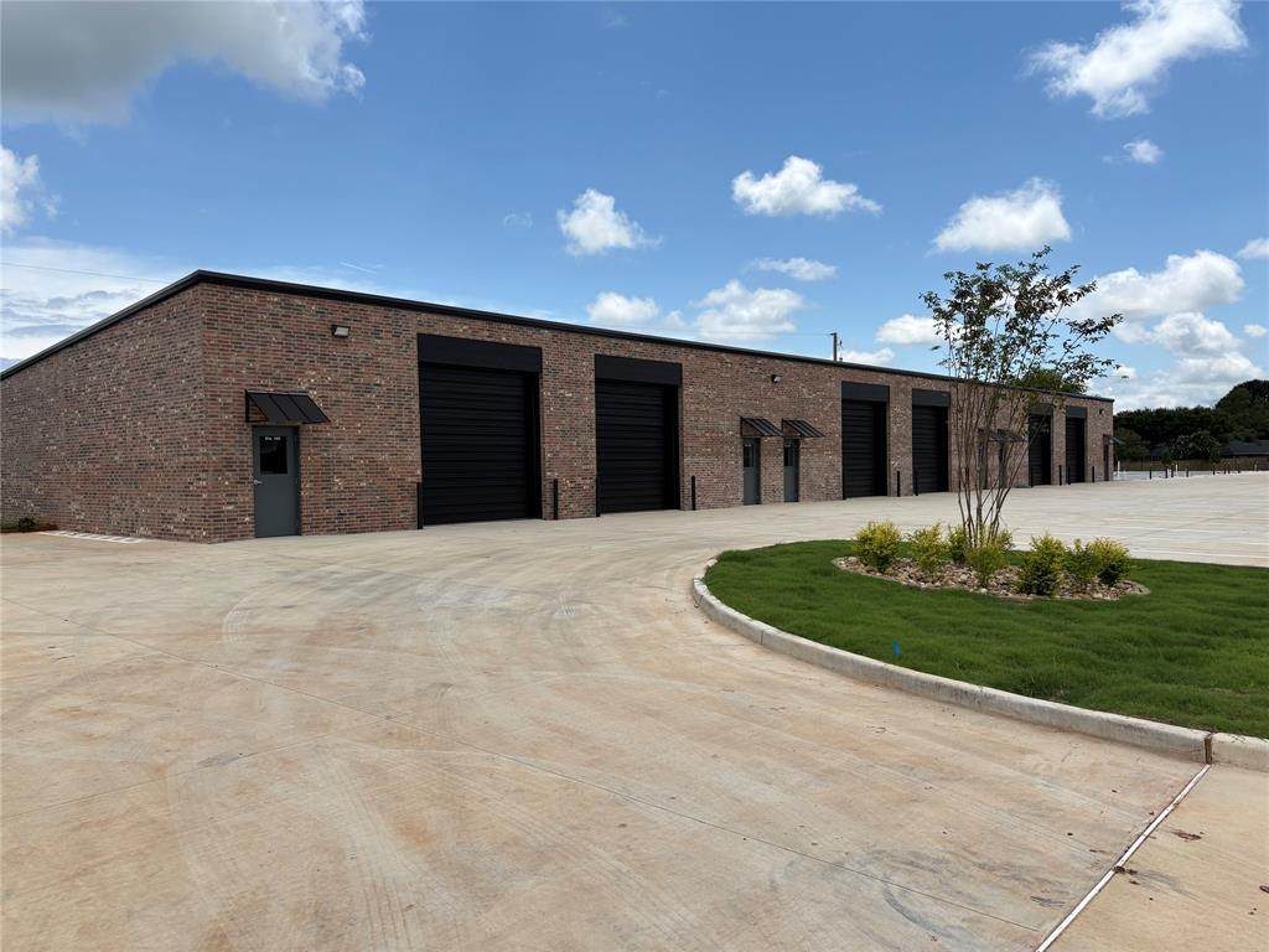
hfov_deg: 67.3
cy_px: 476
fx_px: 953
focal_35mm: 26
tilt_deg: -0.4
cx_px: 634
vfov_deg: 53.1
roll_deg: +0.7
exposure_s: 1/5348
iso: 50
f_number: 1.6
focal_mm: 5.96
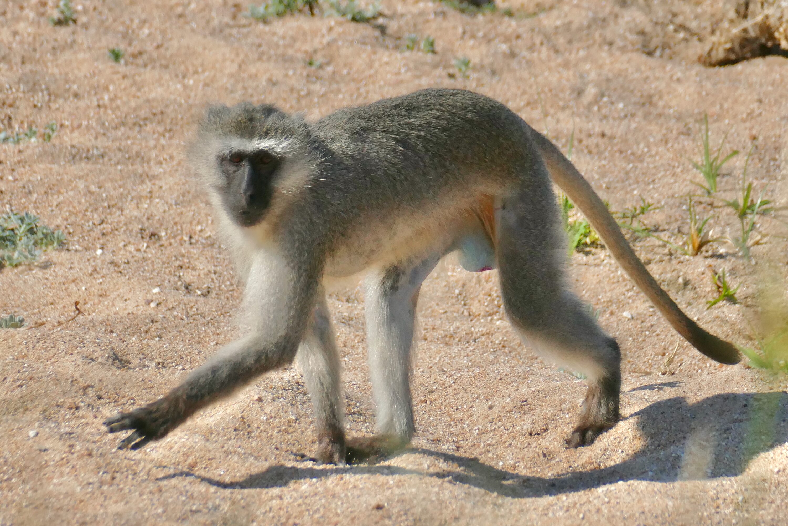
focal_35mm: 650
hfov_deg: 3.2
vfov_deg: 2.1
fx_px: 14227
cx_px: 394
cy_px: 263
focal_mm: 146
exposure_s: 1/6400
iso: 400
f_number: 4
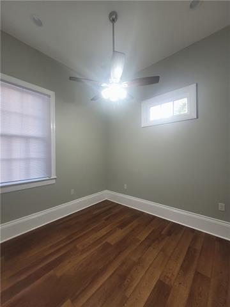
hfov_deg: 89.9
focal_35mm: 13
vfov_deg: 106.2
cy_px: 154
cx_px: 115
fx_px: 115
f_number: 2.2
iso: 160
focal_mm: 1.74
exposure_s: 1/60.2
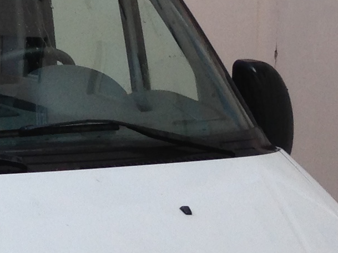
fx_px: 1727
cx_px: -274
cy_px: 121
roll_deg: -0.4
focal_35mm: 177
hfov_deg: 10.5
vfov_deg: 8.4
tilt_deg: -4.8
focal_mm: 4.12
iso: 50
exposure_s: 1/547
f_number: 2.4
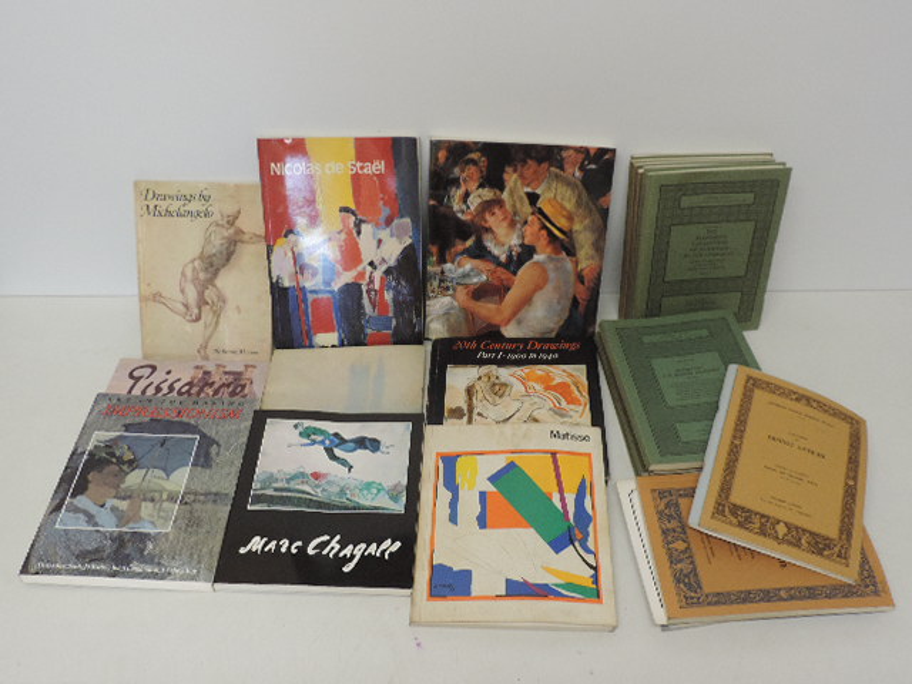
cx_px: 456
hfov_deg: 55.4
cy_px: 342
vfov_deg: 42.9
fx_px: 869
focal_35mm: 33
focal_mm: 5.8
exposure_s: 1/25
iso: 400
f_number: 3.2
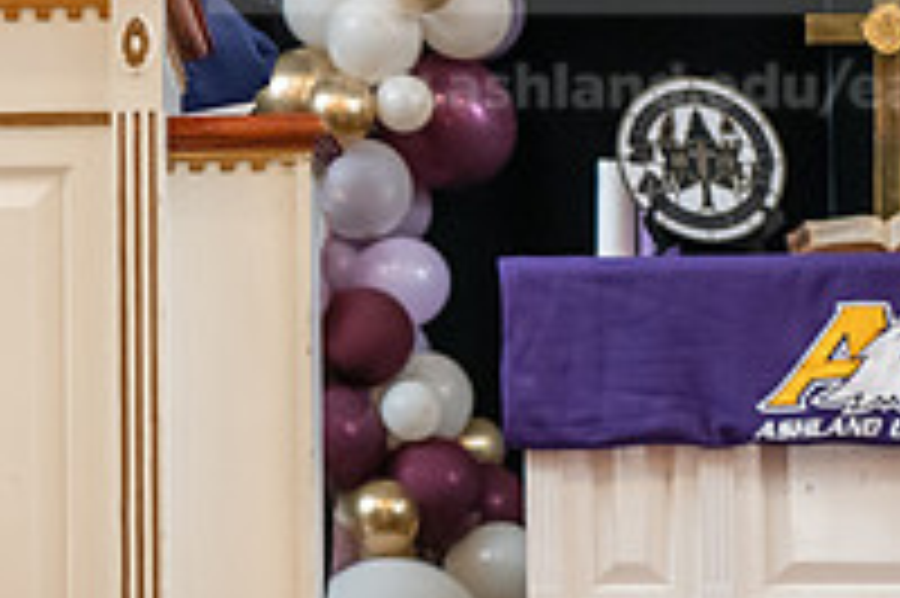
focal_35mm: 203
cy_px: 182
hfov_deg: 10.1
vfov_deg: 6.8
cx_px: 72
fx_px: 5071
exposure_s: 1/160
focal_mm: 70
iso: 2500
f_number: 3.2
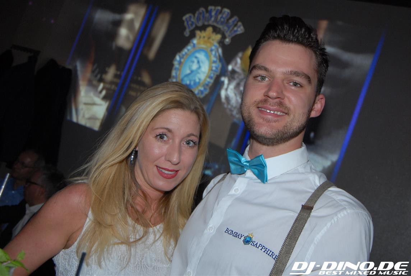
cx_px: 206
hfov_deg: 41.0
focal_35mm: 48
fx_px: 549
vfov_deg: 28.2
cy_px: 138
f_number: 5.6
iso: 400
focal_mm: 32
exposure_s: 1/6
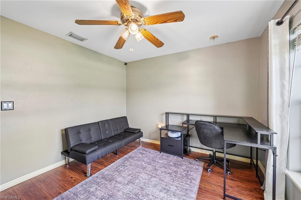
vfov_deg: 81.1
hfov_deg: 104.3
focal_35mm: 14
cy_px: 100
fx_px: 117
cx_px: 150
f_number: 8
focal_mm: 14
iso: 400
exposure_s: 1/10
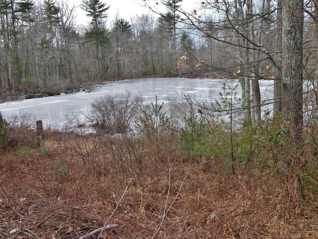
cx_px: 159
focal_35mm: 38
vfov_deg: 37.7
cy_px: 120
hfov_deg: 49.0
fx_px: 349
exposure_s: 1/250
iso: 50
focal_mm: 8
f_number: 3.2
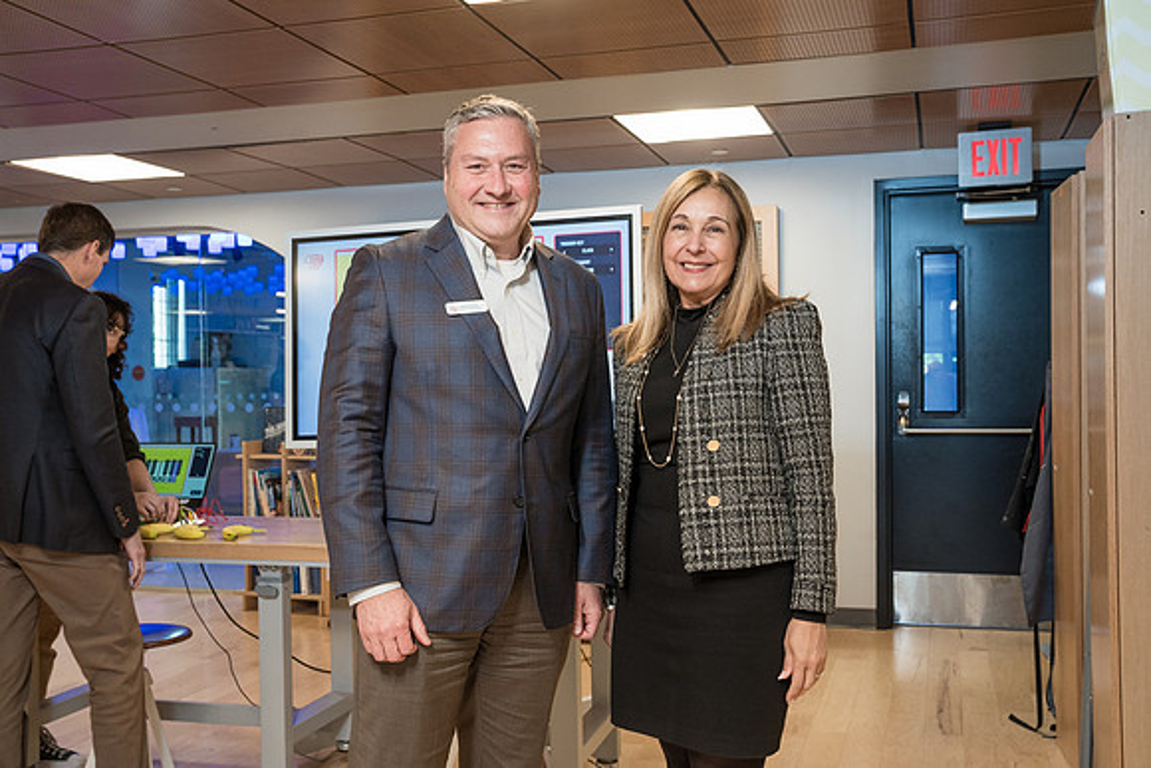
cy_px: 393
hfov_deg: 51.8
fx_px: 1185
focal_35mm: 37
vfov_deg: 35.9
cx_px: 578
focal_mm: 34
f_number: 5.6
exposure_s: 1/100
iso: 1600
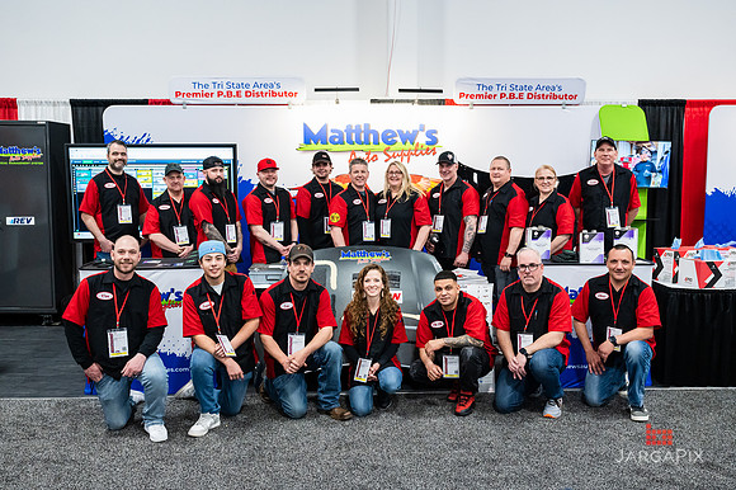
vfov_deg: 37.4
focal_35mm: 35
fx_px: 723
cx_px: 372
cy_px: 243
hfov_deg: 54.0
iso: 6400
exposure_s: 1/200
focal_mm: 35
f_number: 5
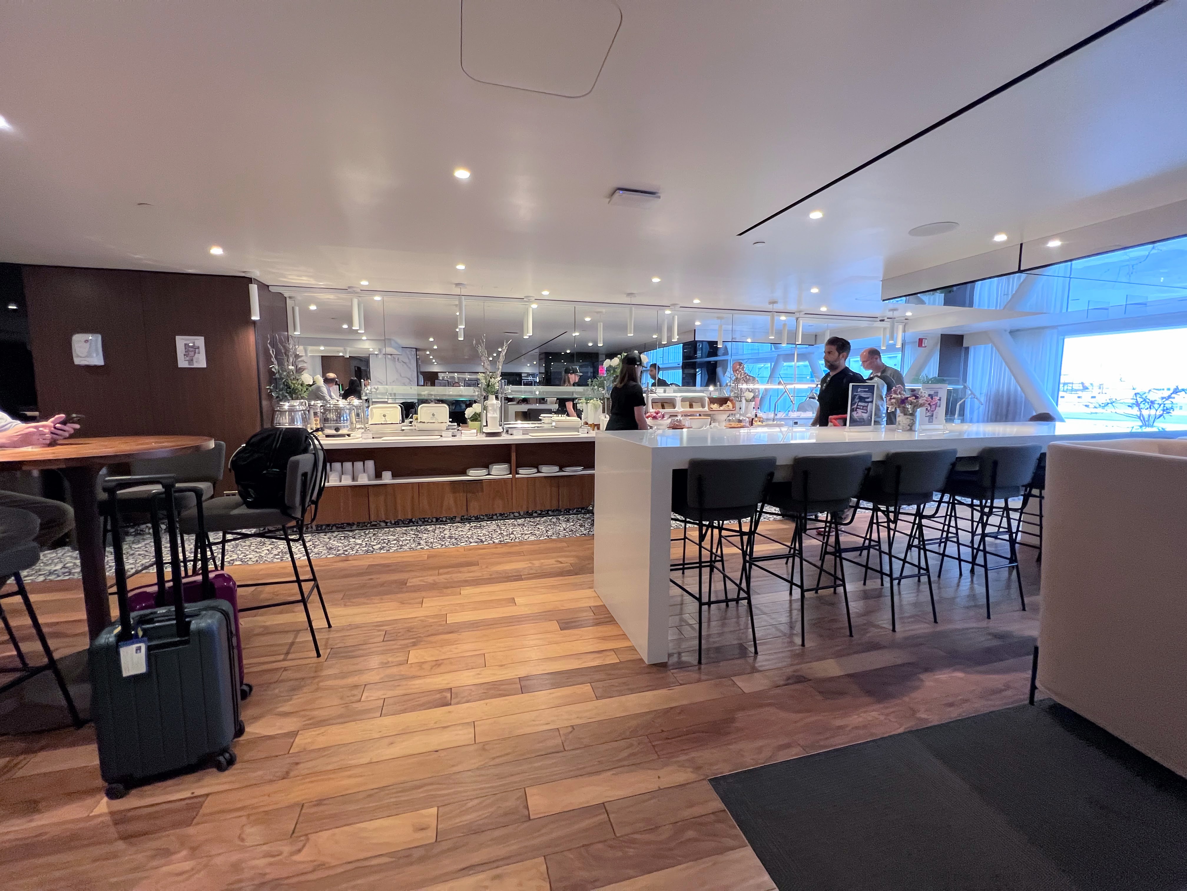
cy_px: 446
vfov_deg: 89.9
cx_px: 594
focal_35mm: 13
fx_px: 446
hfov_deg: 106.2
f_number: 1.8
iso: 200
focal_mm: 1.57
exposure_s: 1/120
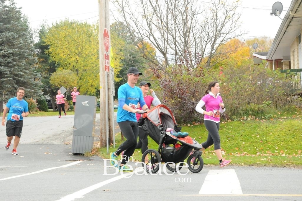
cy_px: 100
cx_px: 151
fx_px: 628
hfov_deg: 27.0
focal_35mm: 75
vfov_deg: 18.1
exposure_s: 1/400
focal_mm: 50
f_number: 10
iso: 2500
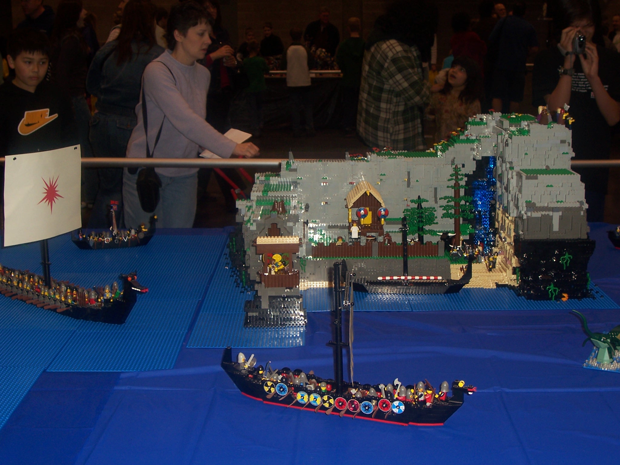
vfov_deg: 27.5
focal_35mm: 53
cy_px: 232
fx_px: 949
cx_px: 310
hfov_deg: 36.2
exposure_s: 1/60
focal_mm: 8.6
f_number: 3.4
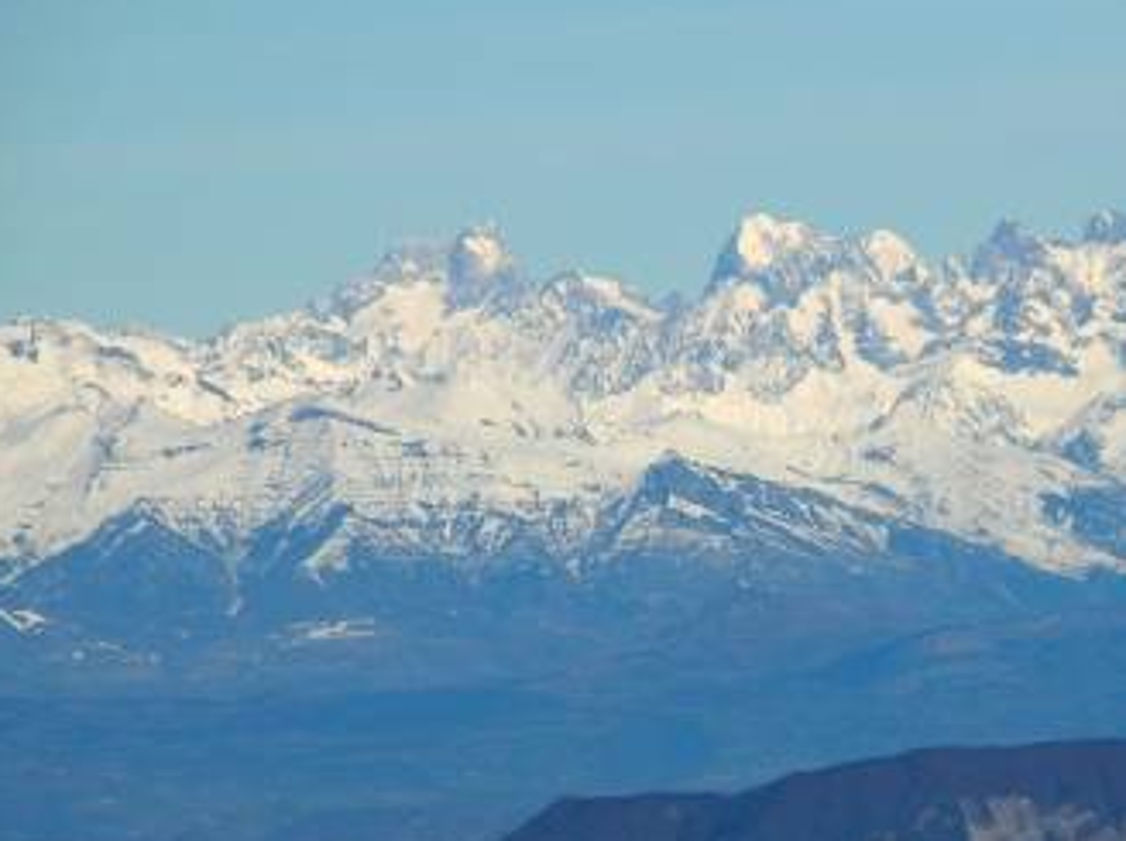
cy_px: 584
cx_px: 937
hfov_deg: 3.6
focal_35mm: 555
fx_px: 18027
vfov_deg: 2.7
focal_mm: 50
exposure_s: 1/1000
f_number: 4.4
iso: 50
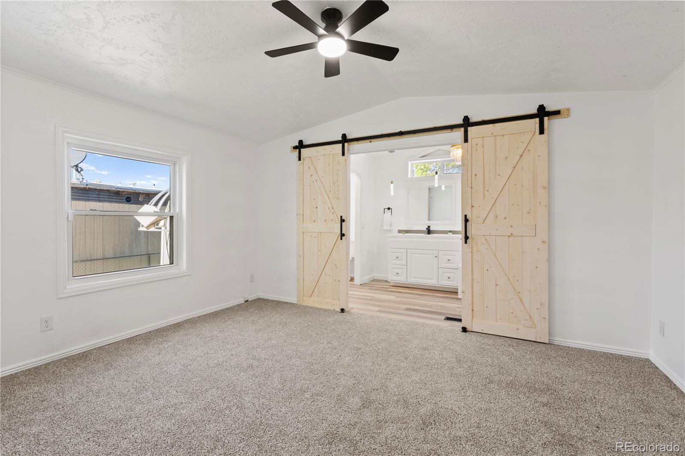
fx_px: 304
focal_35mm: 16
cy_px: 228
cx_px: 342
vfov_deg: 73.7
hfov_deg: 96.7
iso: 100
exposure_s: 1.3
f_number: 11
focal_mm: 16
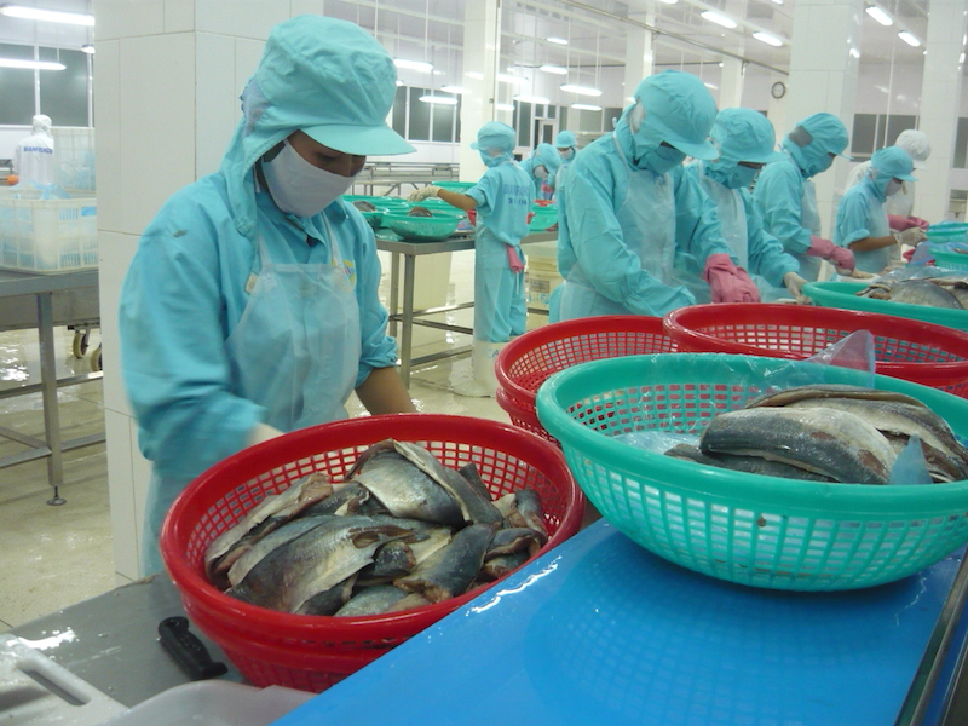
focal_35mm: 33
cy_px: 363
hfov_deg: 55.4
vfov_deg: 42.9
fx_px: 923
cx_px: 484
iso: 320
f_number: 2.8
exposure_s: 1/30
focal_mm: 5.5
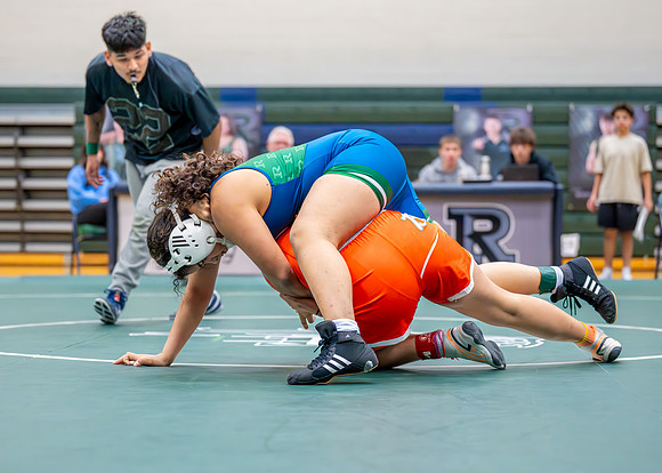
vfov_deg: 16.0
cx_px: 277
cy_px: 245
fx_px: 1684
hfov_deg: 22.2
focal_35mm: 90
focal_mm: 74
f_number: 2.8
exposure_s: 1/1000
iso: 6400
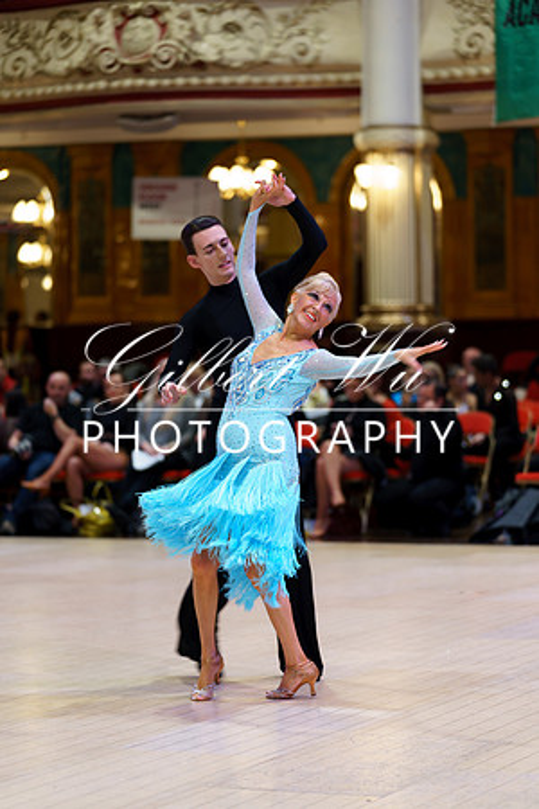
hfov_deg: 11.2
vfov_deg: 16.8
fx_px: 2740
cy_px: 404
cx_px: 270
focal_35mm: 122
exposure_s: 1/125
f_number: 2.8
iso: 640
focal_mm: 122
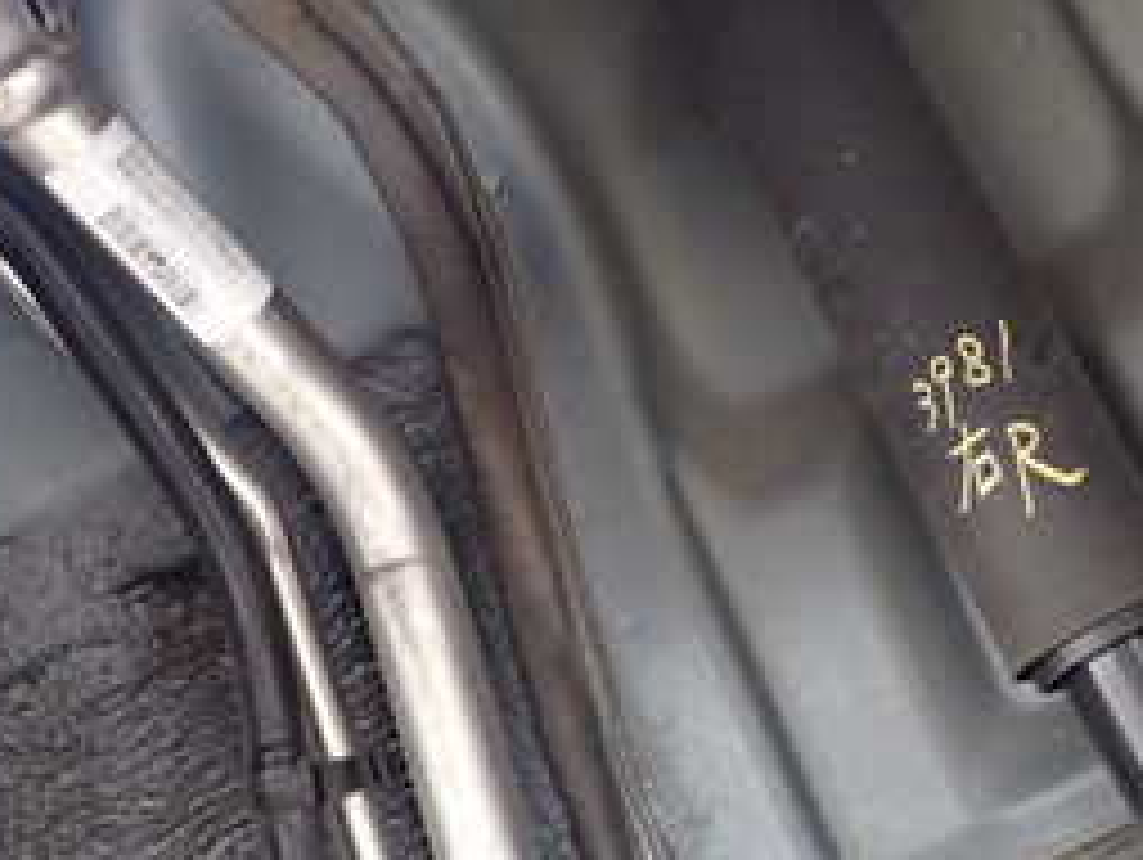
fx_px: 1950
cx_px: 999
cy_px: 576
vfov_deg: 24.7
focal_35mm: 59
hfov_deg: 31.3
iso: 500
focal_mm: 4.5
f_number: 2
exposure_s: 1/30
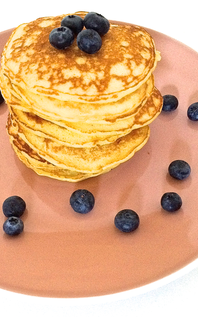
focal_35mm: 43
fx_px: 371
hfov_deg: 29.8
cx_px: 81
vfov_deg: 46.2
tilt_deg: -54.4
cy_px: 165
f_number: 2.2
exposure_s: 1/30
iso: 320
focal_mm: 4.15
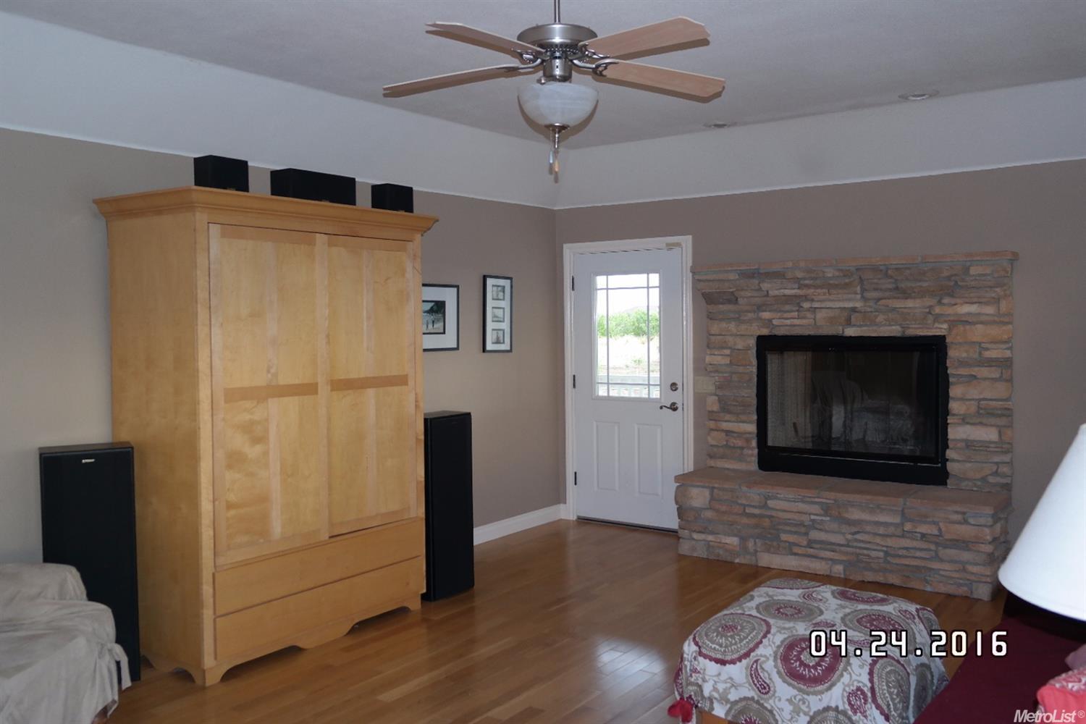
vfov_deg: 43.6
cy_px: 362
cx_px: 543
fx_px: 905
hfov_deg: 61.9
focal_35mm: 30
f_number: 3.5
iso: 400
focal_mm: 20
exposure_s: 1/40
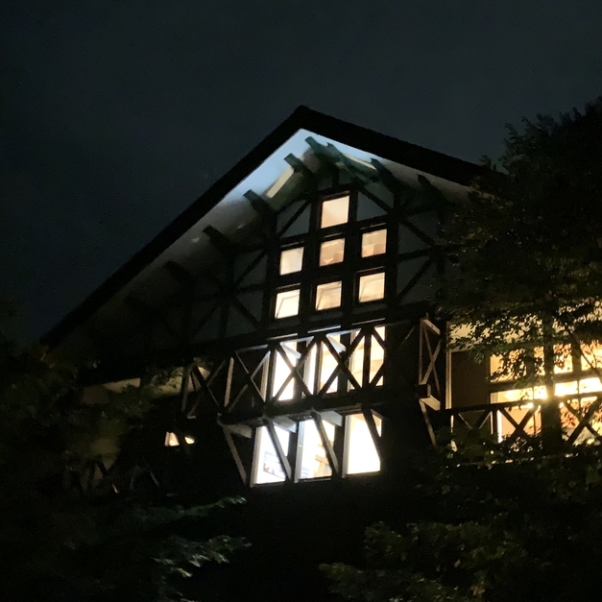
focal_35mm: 44
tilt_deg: +27.0
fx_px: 866
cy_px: 287
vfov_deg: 38.3
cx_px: 411
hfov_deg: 37.8
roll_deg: -1.4
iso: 3200
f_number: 1.8
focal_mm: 4.25
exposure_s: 1/4
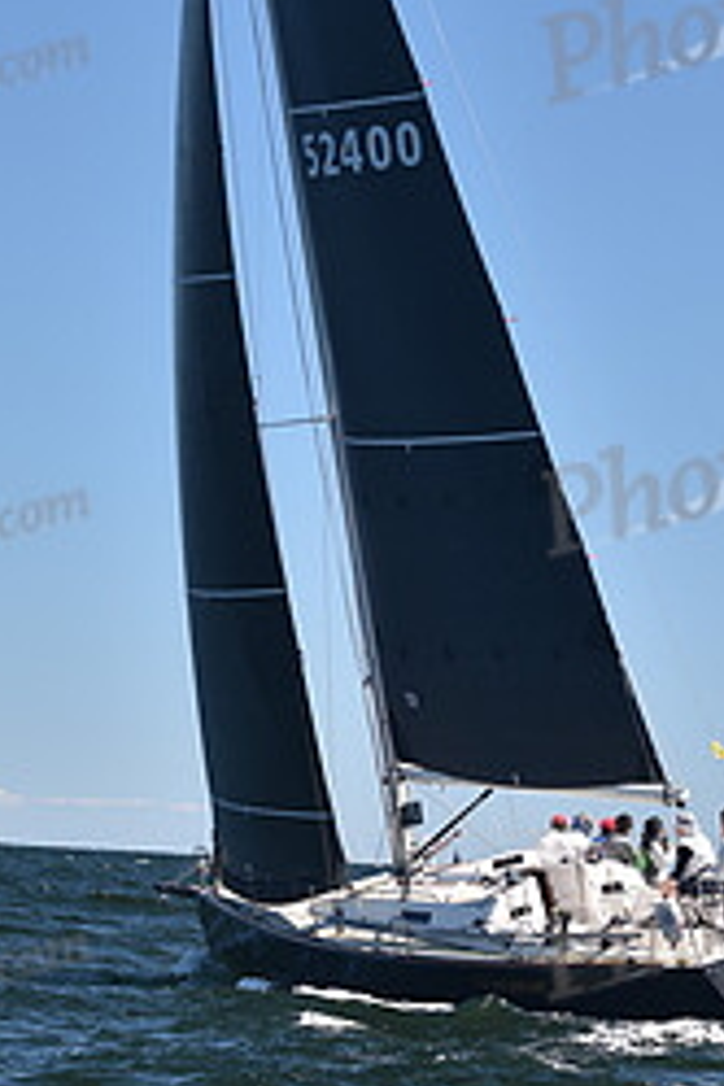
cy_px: 279
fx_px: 4917
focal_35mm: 163
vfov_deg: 12.6
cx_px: 316
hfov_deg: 8.4
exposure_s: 1/800
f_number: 4
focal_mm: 70
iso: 200
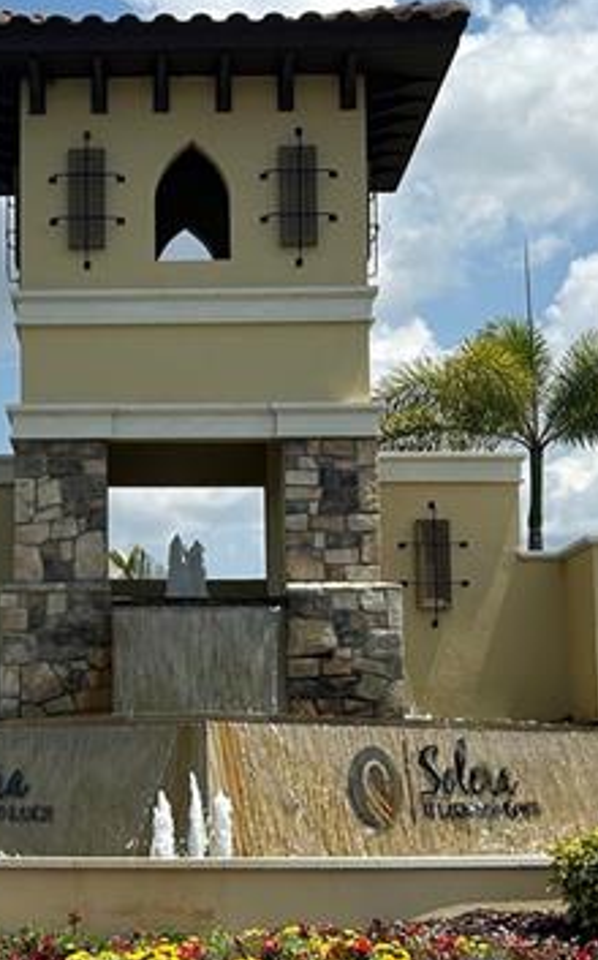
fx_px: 2090
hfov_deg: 16.1
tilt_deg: +8.3
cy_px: 457
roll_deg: -0.7
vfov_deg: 25.8
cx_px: 46
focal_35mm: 80
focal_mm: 5.7
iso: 50
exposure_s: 1/7463
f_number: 1.5
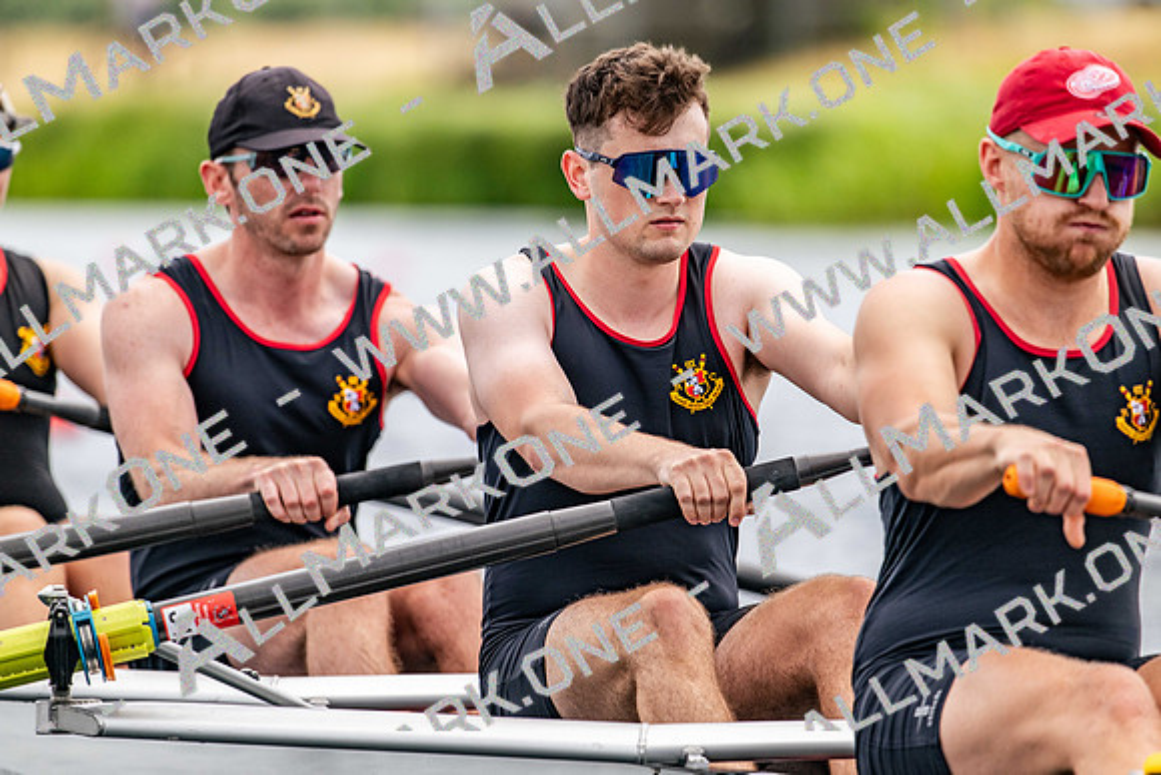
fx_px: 12902
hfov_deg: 5.2
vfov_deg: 3.4
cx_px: 580
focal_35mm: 400
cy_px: 388
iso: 400
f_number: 4.5
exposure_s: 1/2500
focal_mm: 400
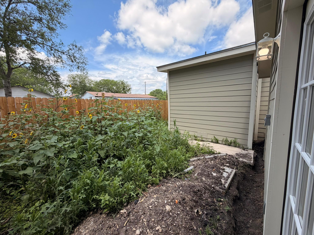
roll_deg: +1.2
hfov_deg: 102.1
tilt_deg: -4.9
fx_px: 127
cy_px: 118
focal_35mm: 14
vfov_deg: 85.7
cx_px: 157
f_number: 2.2
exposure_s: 1/770
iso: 40
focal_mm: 2.22
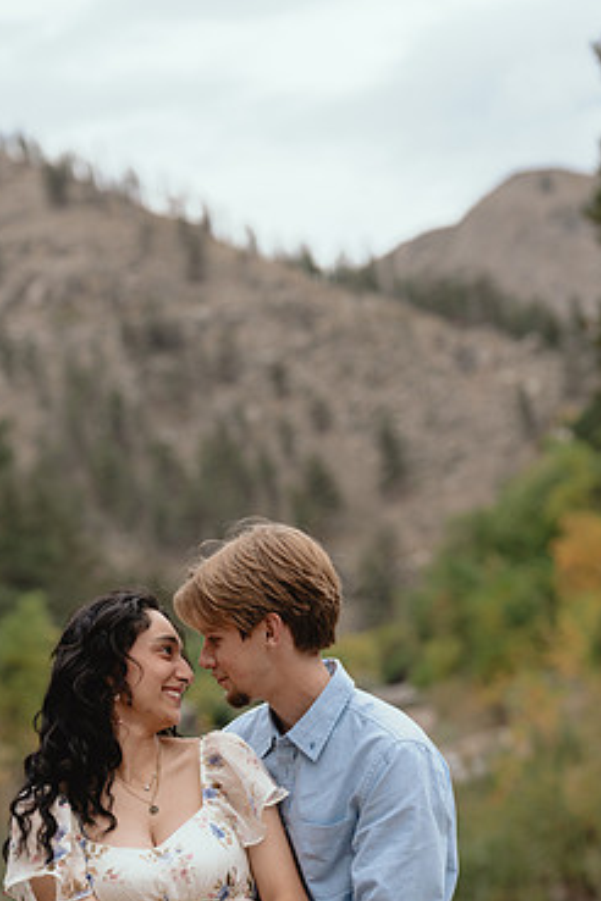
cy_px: 501
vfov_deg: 17.6
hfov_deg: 11.8
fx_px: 2905
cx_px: 252
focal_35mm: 116
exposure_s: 1/250
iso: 320
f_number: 3.5
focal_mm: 95
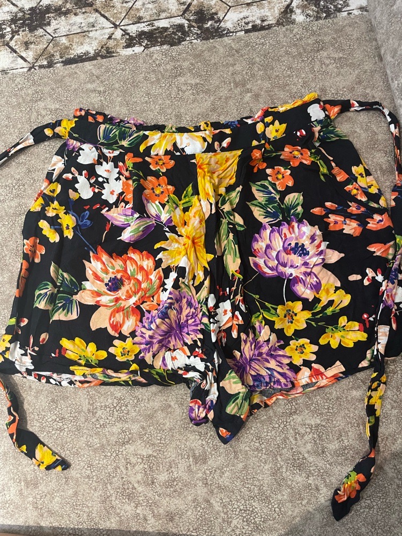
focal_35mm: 26
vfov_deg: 67.3
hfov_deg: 53.1
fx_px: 403
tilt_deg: -77.7
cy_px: 268
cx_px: 201
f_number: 1.6
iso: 320
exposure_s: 1/50
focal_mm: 4.2
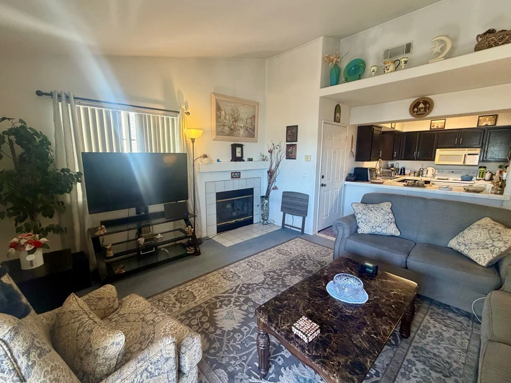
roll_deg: -0.4
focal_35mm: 15
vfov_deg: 81.7
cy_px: 190
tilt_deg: -9.2
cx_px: 252
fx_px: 221
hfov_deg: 98.2
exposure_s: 1/80
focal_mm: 2.22
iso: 320
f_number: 2.2
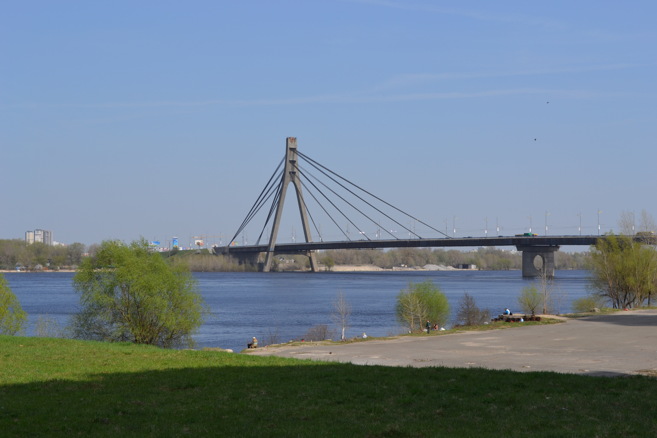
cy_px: 219
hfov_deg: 36.9
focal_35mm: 54
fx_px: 985
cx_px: 328
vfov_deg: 25.1
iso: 100
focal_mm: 36
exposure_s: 1/250
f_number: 8
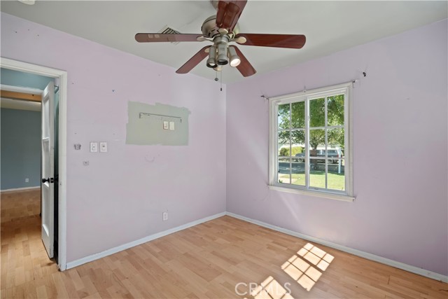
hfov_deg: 96.7
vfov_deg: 73.8
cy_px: 150
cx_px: 224
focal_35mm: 16
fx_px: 199
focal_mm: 16
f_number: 4
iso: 1600
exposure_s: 1/100
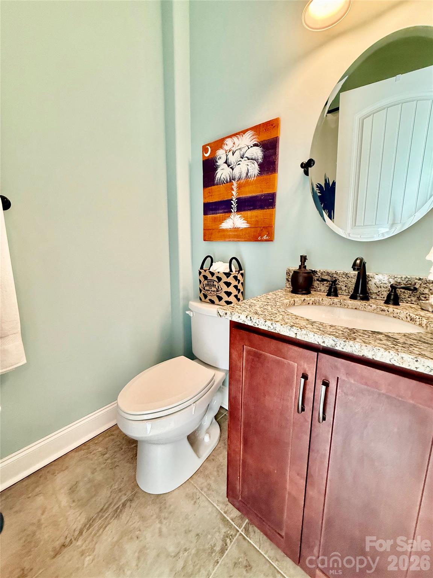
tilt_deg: -10.3
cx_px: 216
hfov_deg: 85.7
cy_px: 289
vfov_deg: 102.1
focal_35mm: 14
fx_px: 233
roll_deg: +0.1
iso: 320
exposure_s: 1/120
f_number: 2.2
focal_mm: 2.22
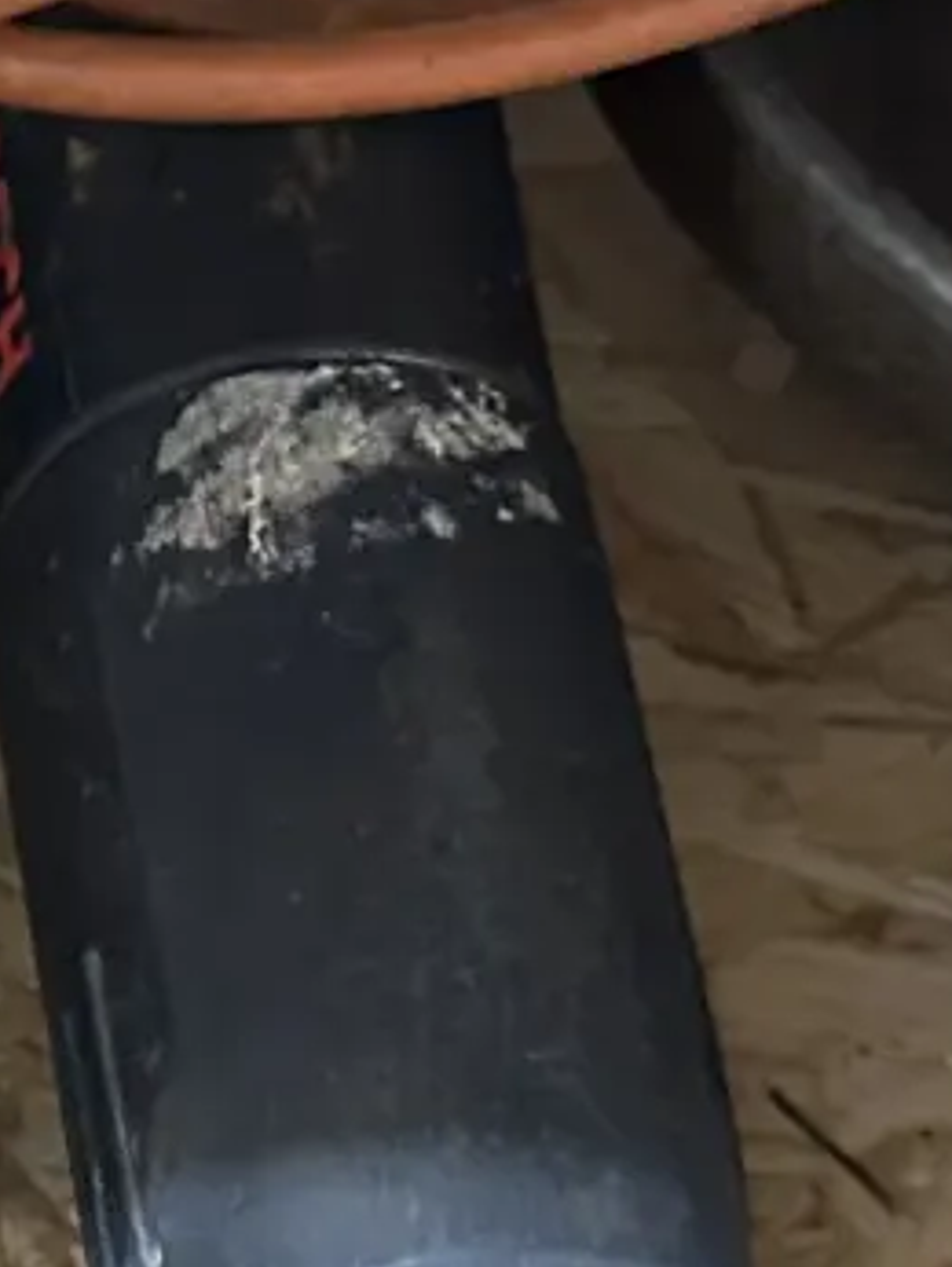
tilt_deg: -46.5
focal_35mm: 133
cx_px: -868
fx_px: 4871
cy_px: 685
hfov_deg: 10.4
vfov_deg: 14.8
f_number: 1.78
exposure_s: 1/50
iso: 640
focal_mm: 6.86
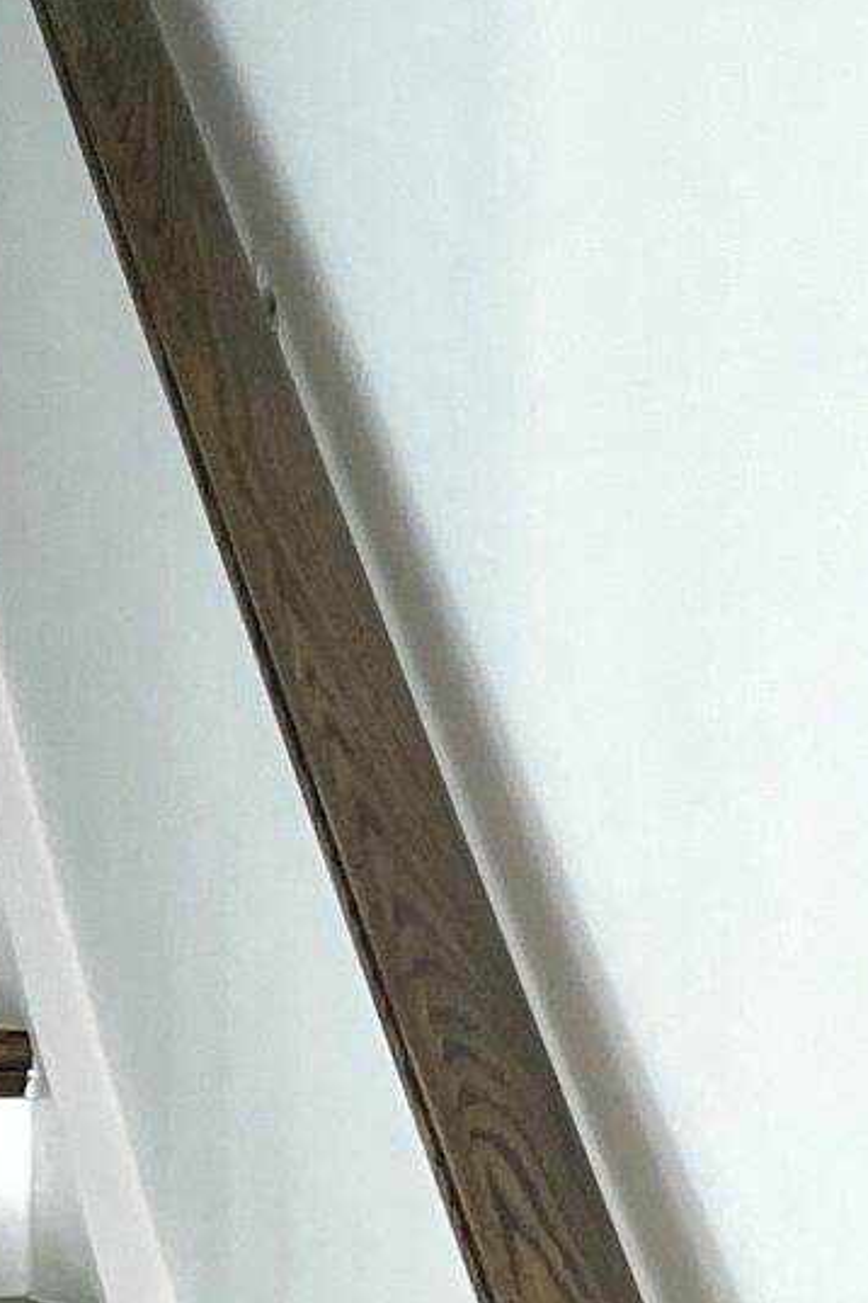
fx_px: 5461
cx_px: -1637
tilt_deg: -1.7
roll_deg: +0.6
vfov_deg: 13.5
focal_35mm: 151
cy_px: 1123
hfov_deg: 8.0
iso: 80
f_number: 1.6
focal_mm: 4.2
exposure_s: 1/120
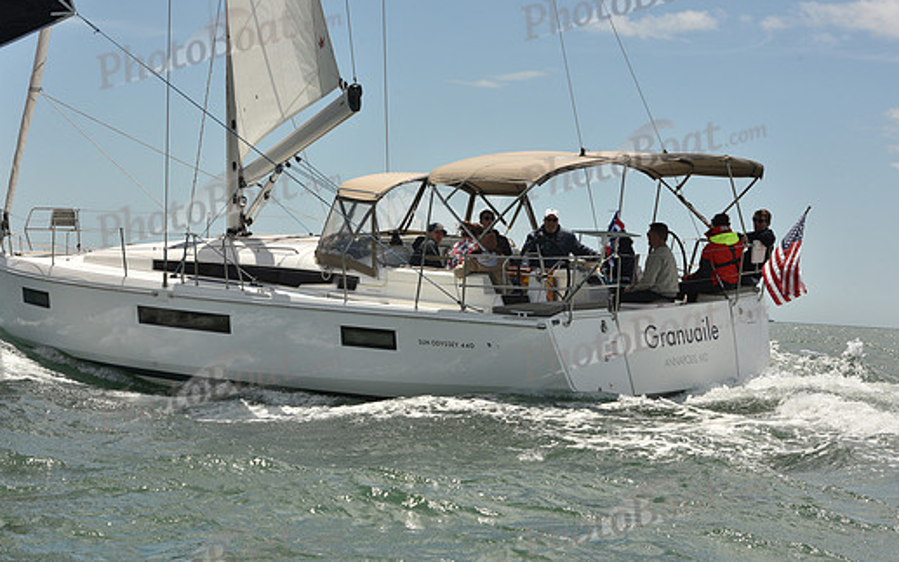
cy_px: 271
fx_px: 1960
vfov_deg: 16.3
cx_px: 433
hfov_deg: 25.8
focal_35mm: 80
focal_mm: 70
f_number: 13
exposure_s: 1/800
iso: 320
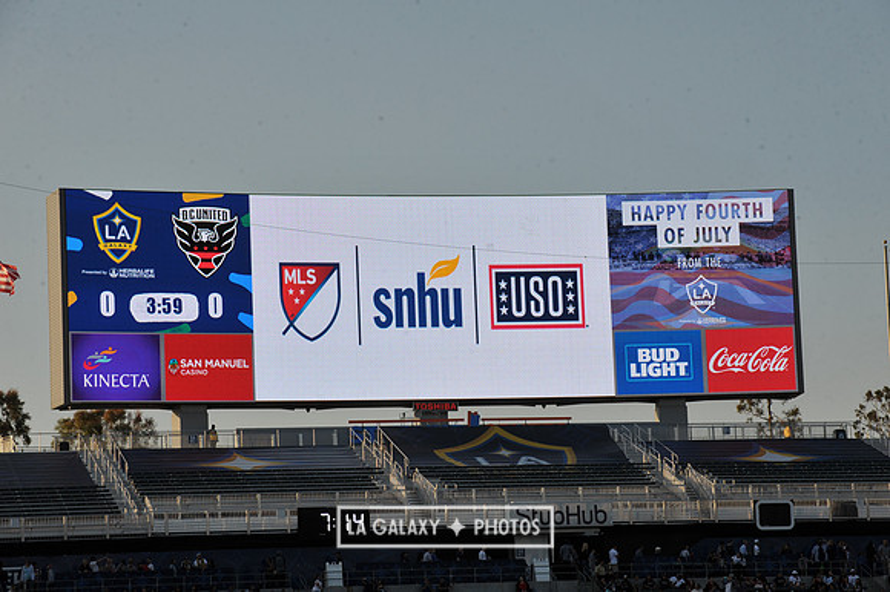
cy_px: 296
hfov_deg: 15.2
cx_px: 445
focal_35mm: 135
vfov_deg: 10.1
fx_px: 3335
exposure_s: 1/640
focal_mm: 135
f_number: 13
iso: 400
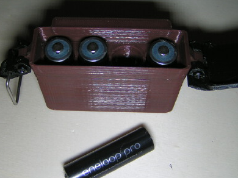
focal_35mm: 52
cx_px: 106
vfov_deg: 28.0
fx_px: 357
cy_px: 84
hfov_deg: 36.8
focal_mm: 5.8
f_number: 2.8
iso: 50
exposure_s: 1/50
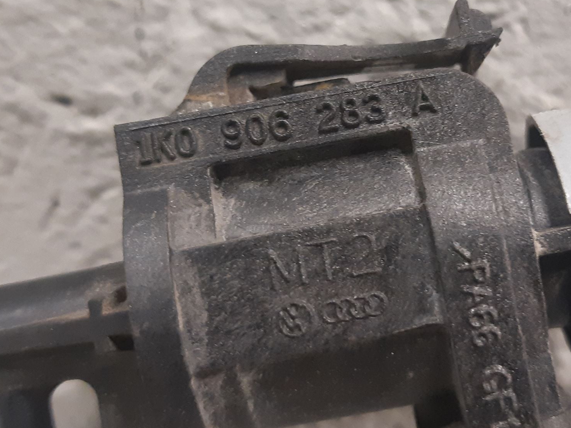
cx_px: 355
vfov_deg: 39.1
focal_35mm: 36
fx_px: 594
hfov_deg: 50.9
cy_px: 137
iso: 250
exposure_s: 1/33
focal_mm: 3.93
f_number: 1.7
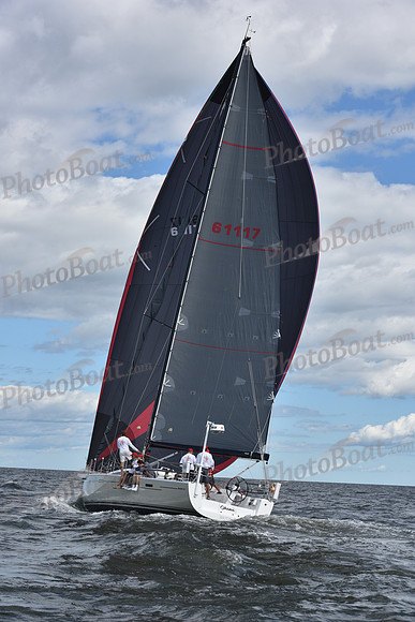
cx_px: 208
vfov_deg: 28.8
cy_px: 311
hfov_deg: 19.5
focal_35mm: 70
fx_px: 1210
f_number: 8
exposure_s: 1/1000
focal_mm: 70
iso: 250
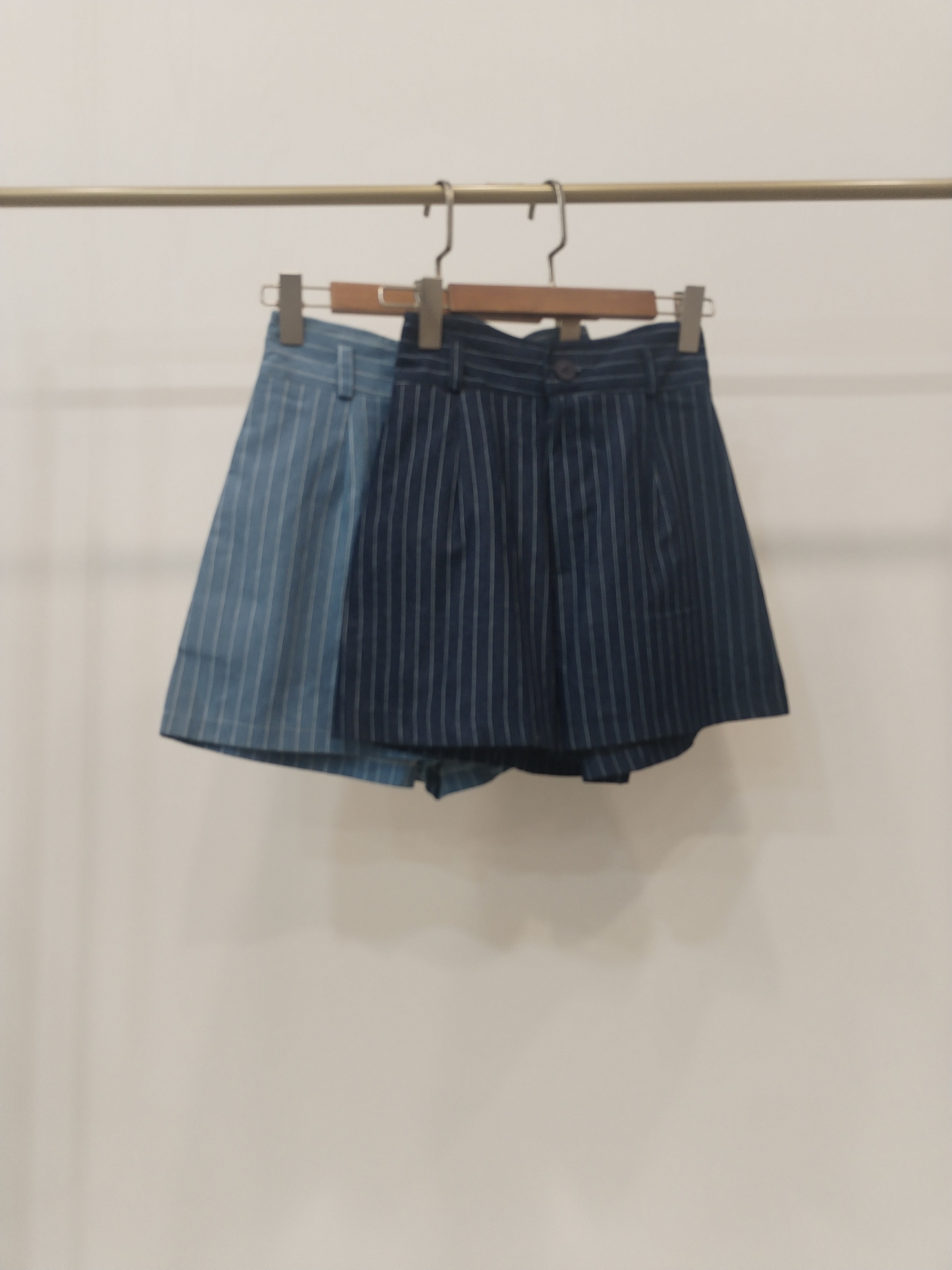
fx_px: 1063
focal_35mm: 29
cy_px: 635
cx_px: 476
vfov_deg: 61.7
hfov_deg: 48.2
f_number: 1.8
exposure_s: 1/60
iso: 372
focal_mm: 4.75
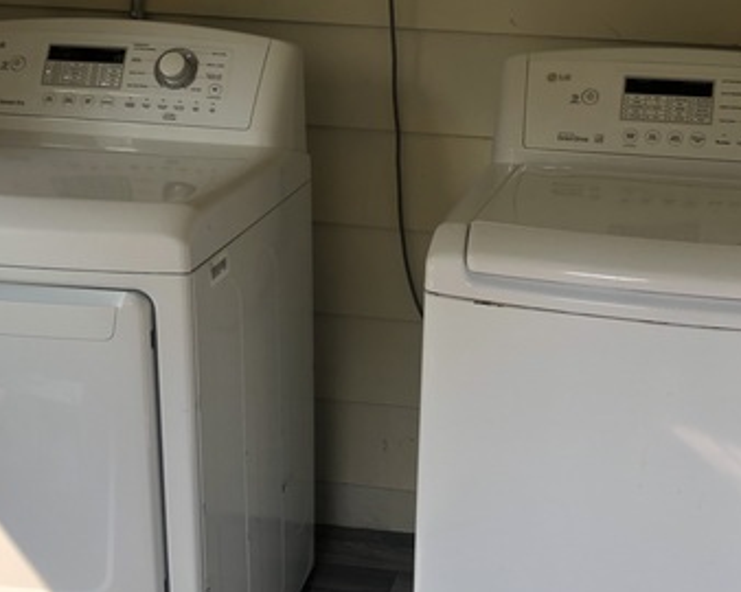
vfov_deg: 28.1
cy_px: 329
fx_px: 1184
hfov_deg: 34.7
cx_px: 433
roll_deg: +0.4
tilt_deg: -20.6
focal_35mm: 54
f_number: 1.8
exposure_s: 1/124
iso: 20
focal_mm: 3.99
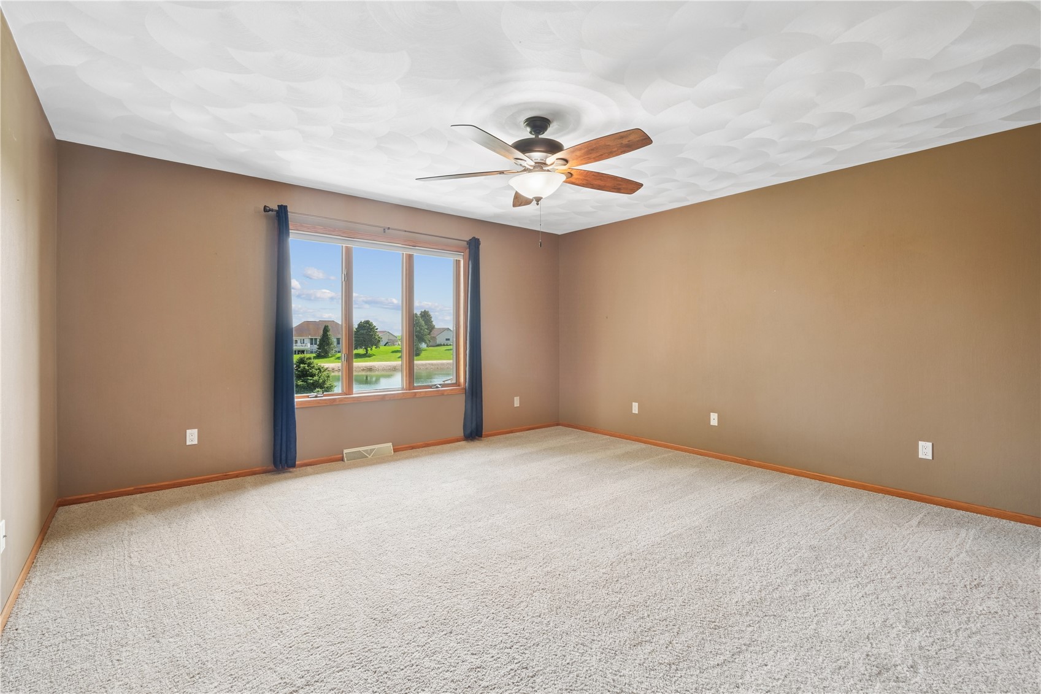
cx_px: 520
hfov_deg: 96.7
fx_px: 463
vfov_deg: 73.7
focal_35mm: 16
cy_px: 347
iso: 400
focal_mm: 16
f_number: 10
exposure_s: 1/13
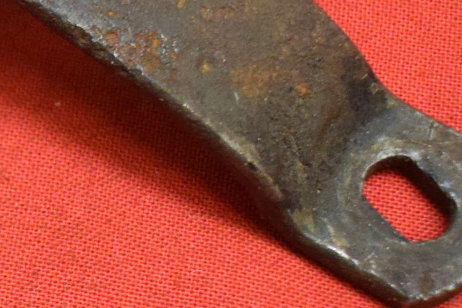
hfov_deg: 11.2
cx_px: -533
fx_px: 2079
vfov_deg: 8.5
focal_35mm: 162
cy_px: 65
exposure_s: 1/100
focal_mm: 22
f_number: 5
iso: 2000
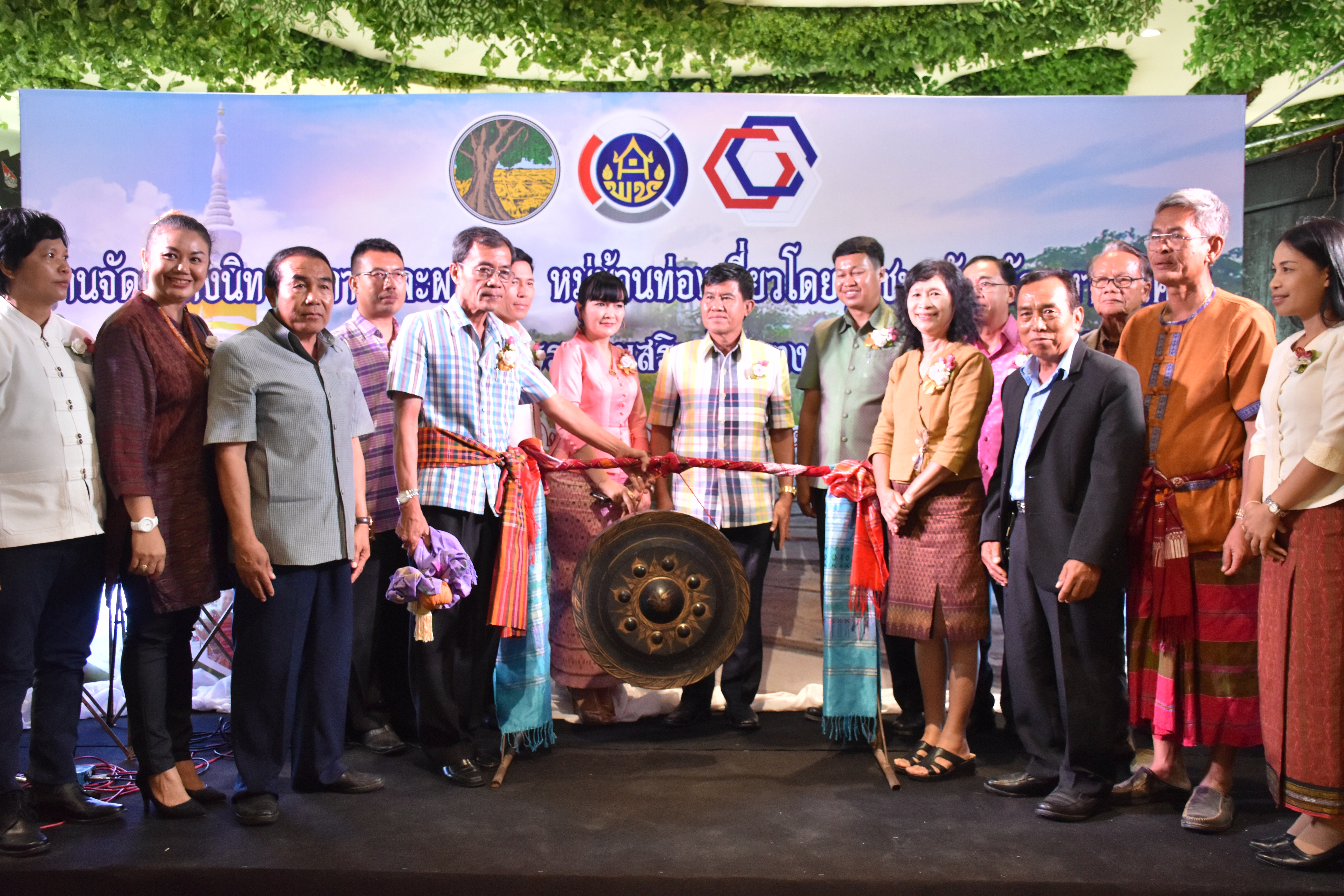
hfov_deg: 55.1
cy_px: 448
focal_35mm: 34
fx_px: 1288
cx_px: 672
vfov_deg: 38.4
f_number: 5.6
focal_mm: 23
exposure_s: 1/125
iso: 1250
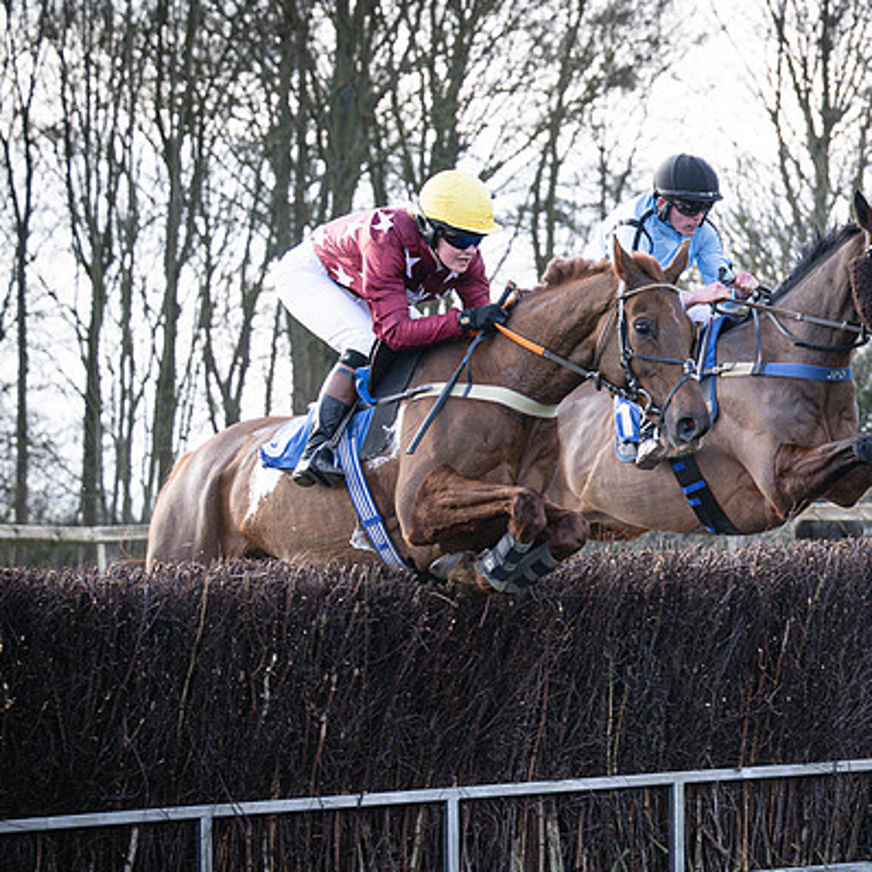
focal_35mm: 152
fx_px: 4332
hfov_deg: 11.4
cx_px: 820
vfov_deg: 11.5
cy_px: 498
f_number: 3.2
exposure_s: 1/1600
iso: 400
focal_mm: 70
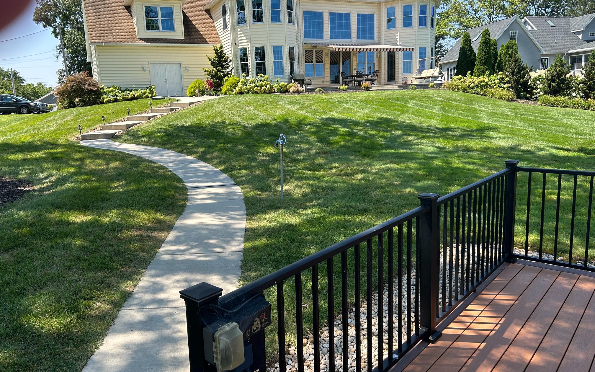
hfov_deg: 66.5
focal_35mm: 28
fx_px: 454
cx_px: 293
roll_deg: +2.3
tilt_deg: -10.0
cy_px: 183
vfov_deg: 44.5
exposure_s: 1/1224
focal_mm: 5.7
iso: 50
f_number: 1.5
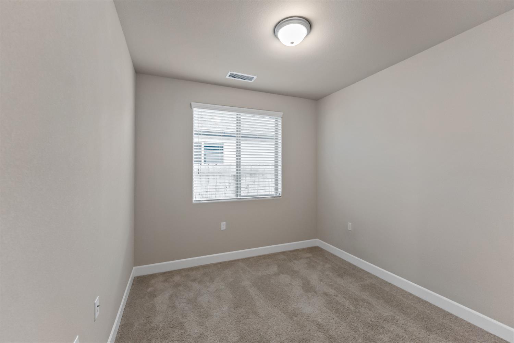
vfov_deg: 81.2
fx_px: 200
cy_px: 172
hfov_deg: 104.3
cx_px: 257
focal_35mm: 14
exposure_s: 1/160
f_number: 4
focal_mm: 14
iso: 800
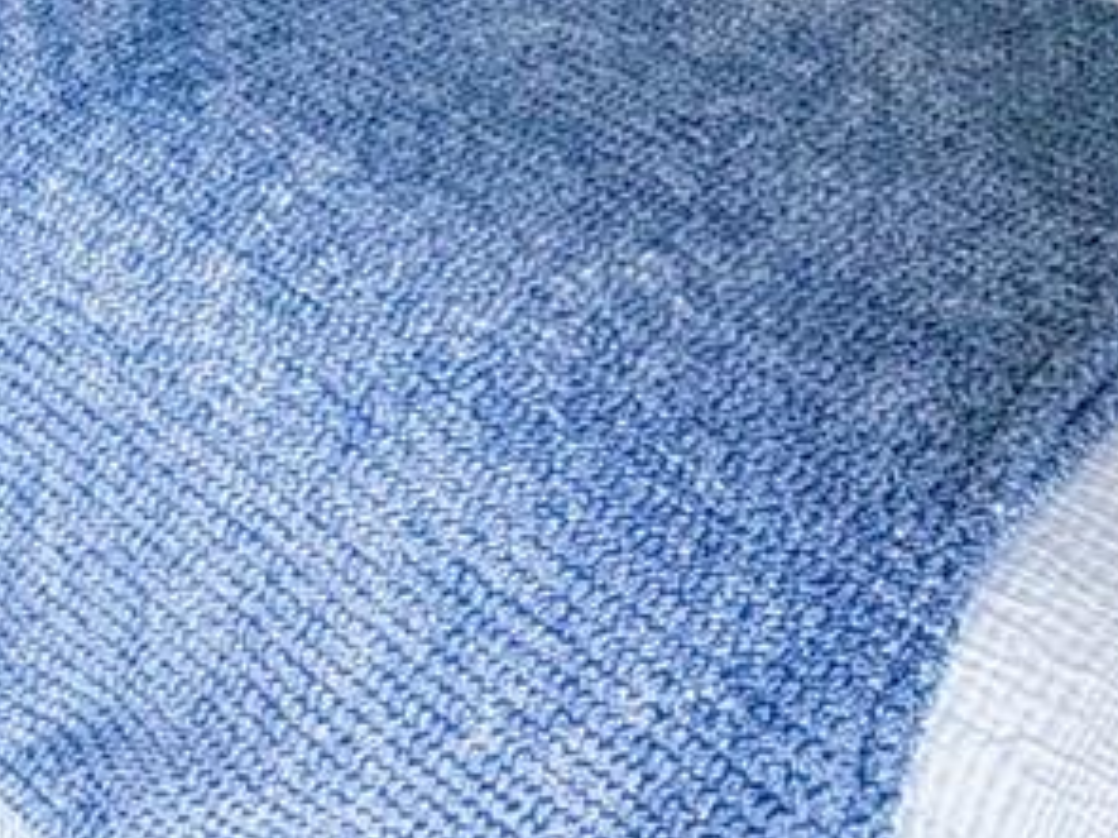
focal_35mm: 76
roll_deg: -0.9
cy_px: -1005
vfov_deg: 14.6
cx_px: 326
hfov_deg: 25.5
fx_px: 2454
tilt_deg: -9.5
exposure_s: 1/121
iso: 250
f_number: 2.2
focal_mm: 2.22
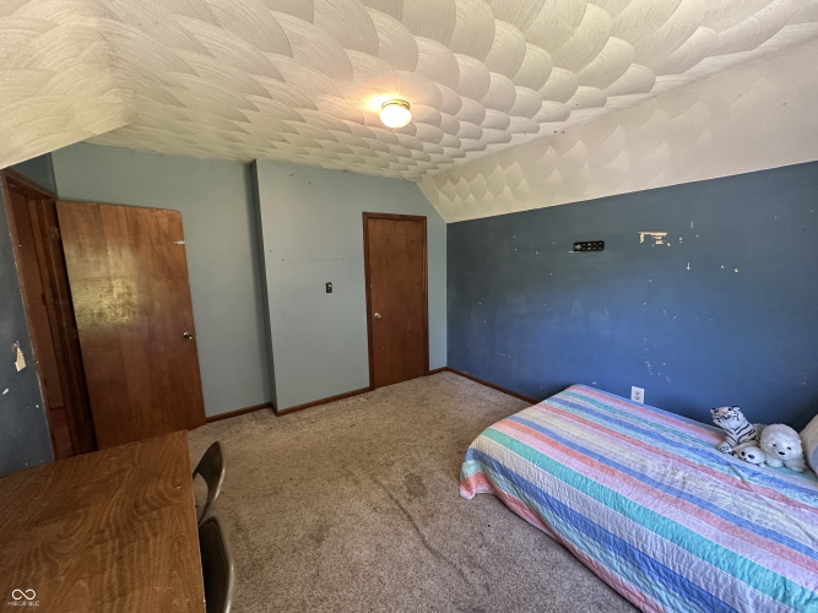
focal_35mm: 14
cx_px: 409
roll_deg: +1.1
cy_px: 306
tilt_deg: -7.9
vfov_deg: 85.7
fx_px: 331
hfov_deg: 102.1
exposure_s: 1/60
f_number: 2.2
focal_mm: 2.22
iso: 500
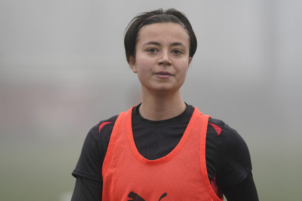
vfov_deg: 4.6
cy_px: 100
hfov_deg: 6.9
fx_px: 2517
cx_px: 151
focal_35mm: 300
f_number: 2.8
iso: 800
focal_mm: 300
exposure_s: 1/1250
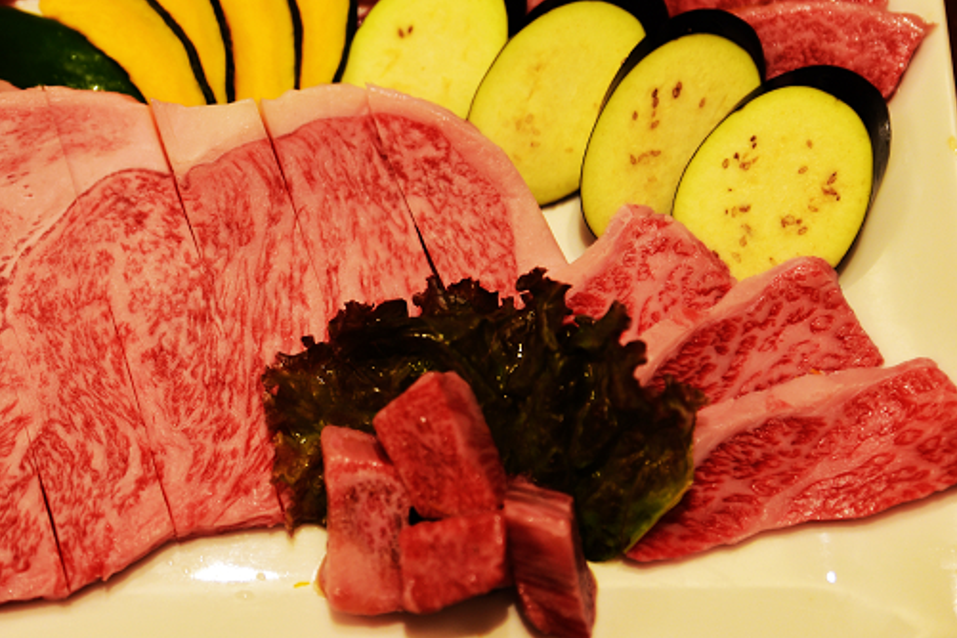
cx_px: 288
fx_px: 2632
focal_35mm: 99
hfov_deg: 20.5
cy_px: 222
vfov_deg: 13.8
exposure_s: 1/100
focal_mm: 62
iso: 400
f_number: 2.8
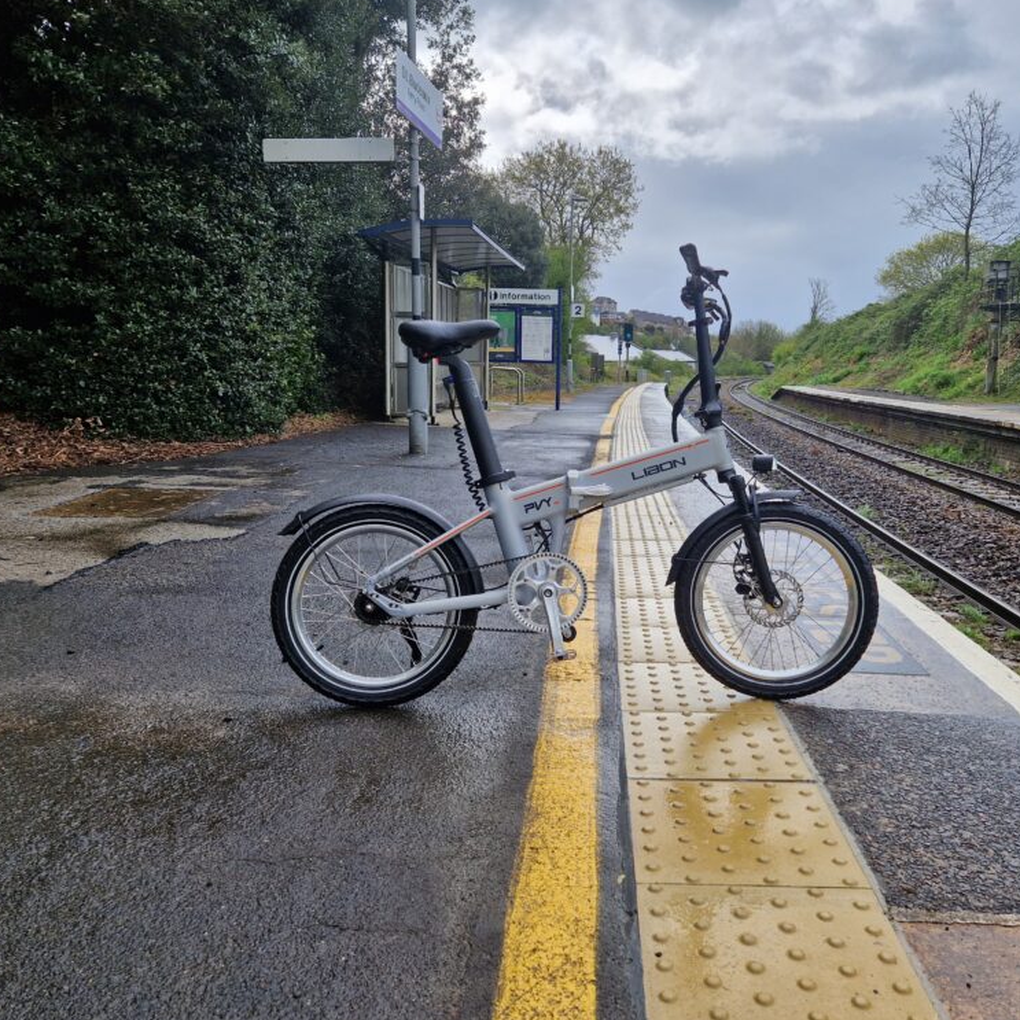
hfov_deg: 57.1
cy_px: 505
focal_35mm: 28
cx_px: 577
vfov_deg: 57.3
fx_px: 933
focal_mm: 5.4
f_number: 1.8
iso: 50
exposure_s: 1/876
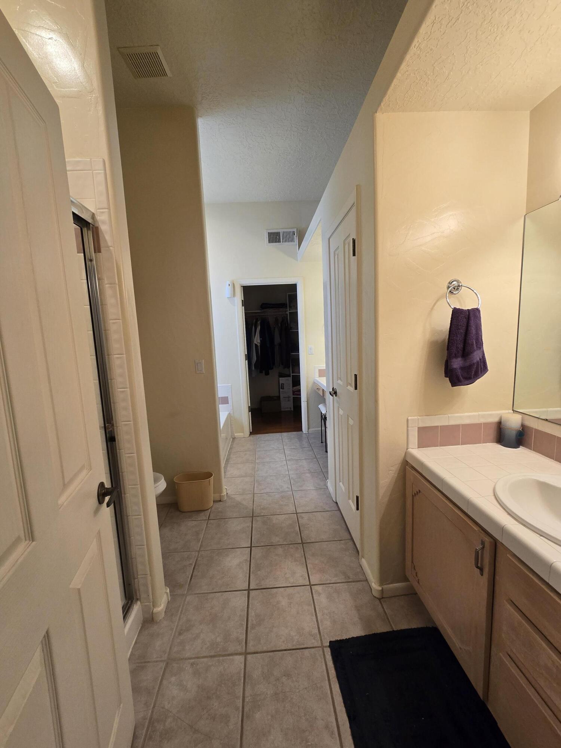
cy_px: 374
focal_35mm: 13
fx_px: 281
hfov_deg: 89.9
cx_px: 280
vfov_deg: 106.2
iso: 160
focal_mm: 2.2
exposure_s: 1/60
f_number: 2.2
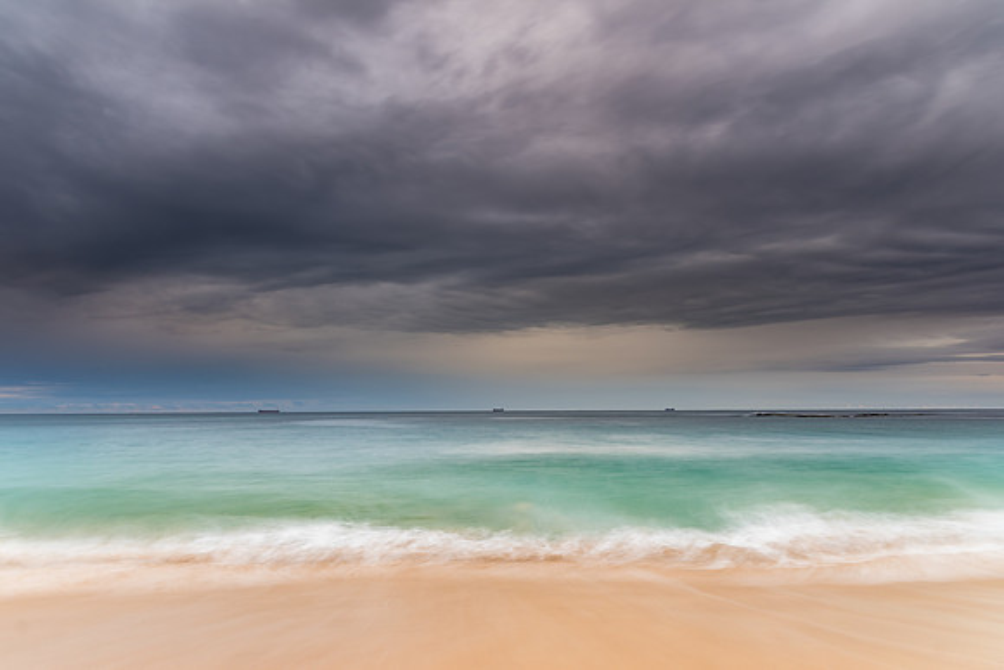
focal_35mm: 24
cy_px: 335
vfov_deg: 52.7
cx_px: 502
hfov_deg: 73.2
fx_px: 676
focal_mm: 16
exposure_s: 4
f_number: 8
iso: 50
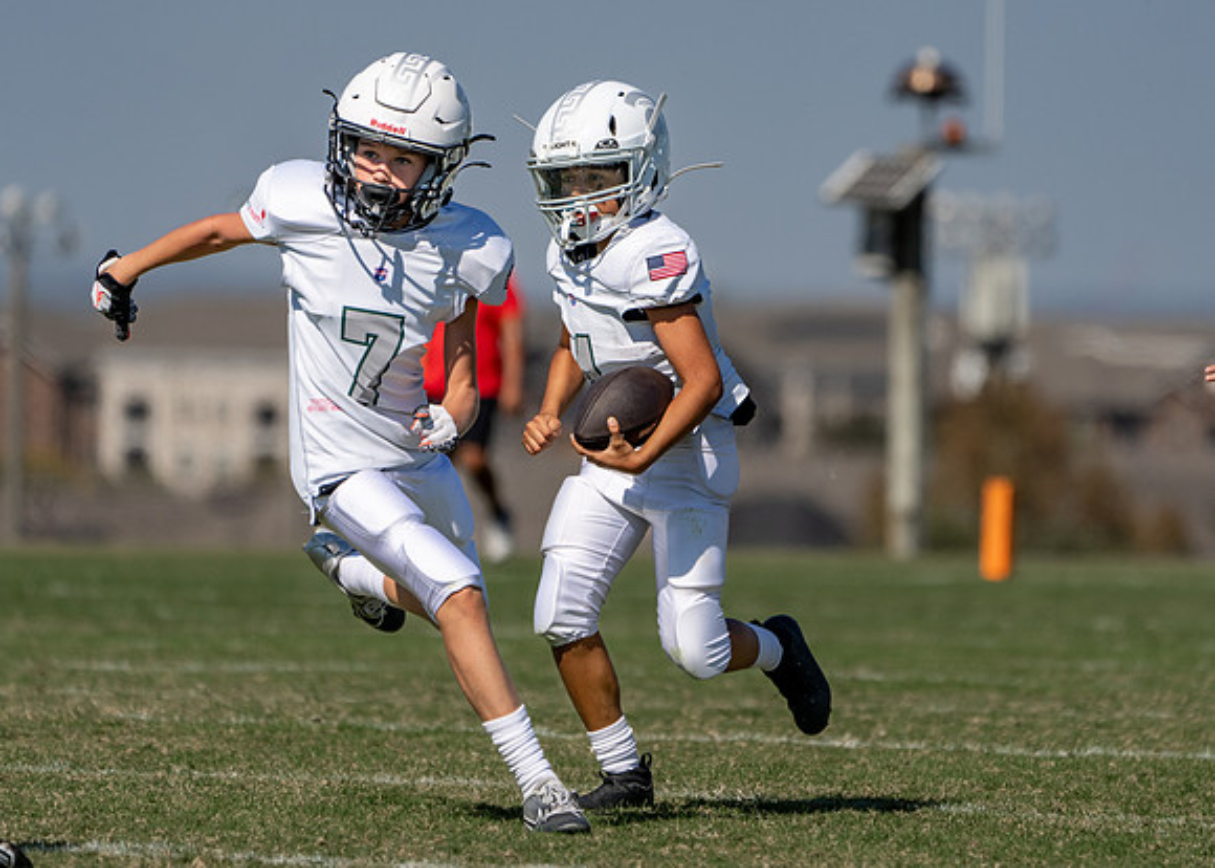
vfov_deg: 2.4
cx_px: 795
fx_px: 20763
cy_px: 393
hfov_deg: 3.4
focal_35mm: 602
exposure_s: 1/1600
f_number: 5.6
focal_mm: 400
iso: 100
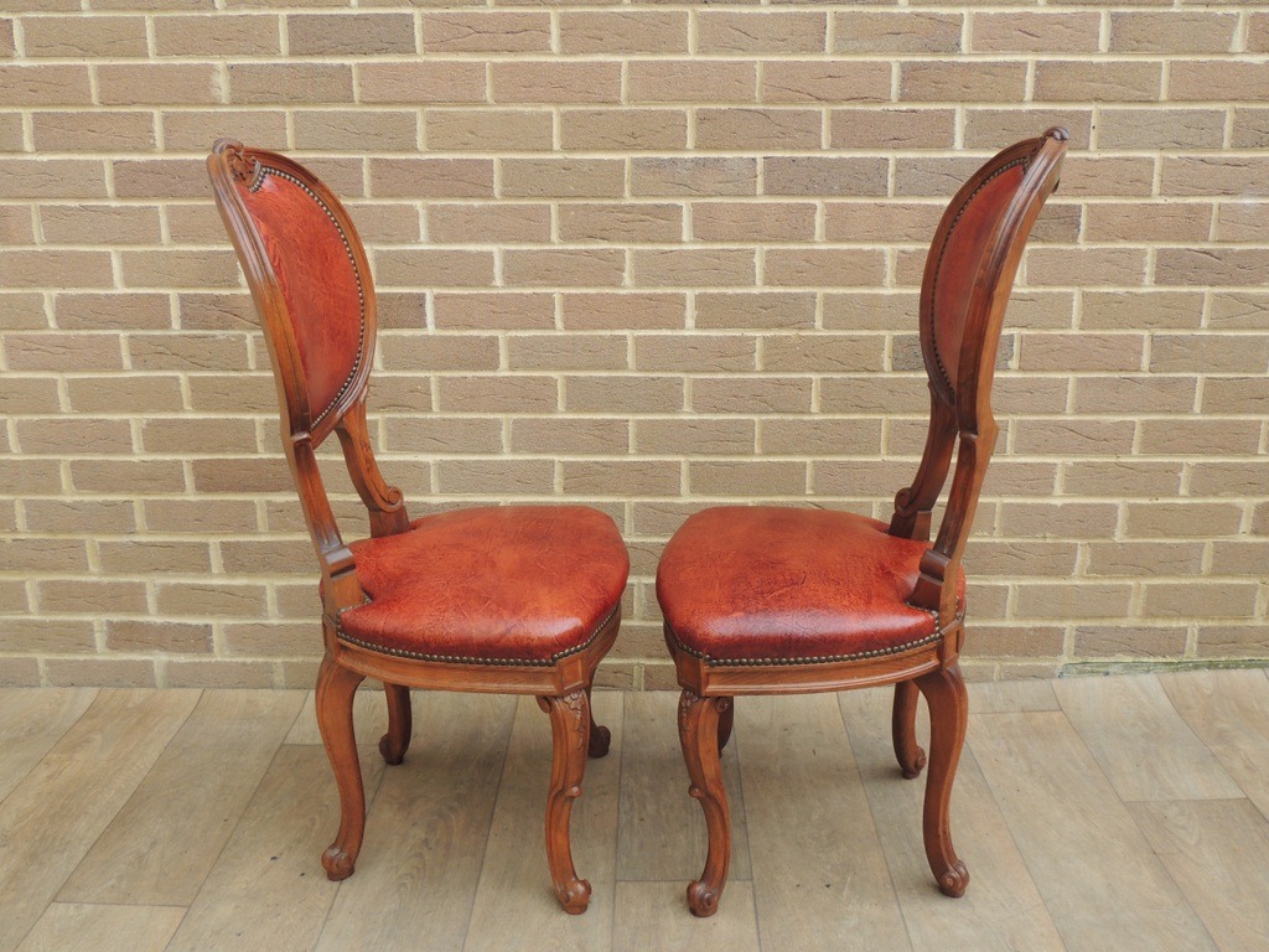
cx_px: 634
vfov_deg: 42.9
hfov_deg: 55.4
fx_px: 1210
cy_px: 476
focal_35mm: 33
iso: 180
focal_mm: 5.8
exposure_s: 1/250
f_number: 3.2
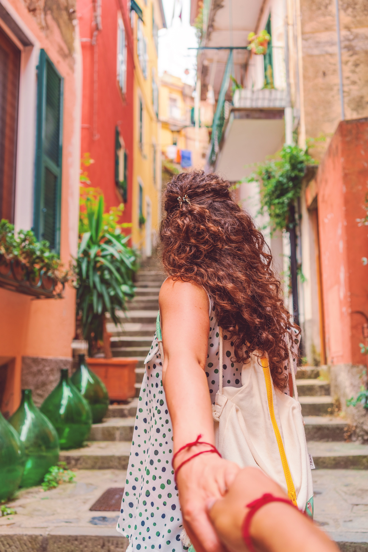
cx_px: 184
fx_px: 537
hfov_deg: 37.9
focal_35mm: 35
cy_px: 276
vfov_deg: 54.4
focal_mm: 35
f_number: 4
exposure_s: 1/160
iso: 100
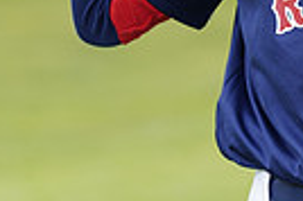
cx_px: 391
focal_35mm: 715
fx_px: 6011
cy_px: -139
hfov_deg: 2.9
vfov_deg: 1.9
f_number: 6.3
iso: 100
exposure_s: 1/250
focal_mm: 165
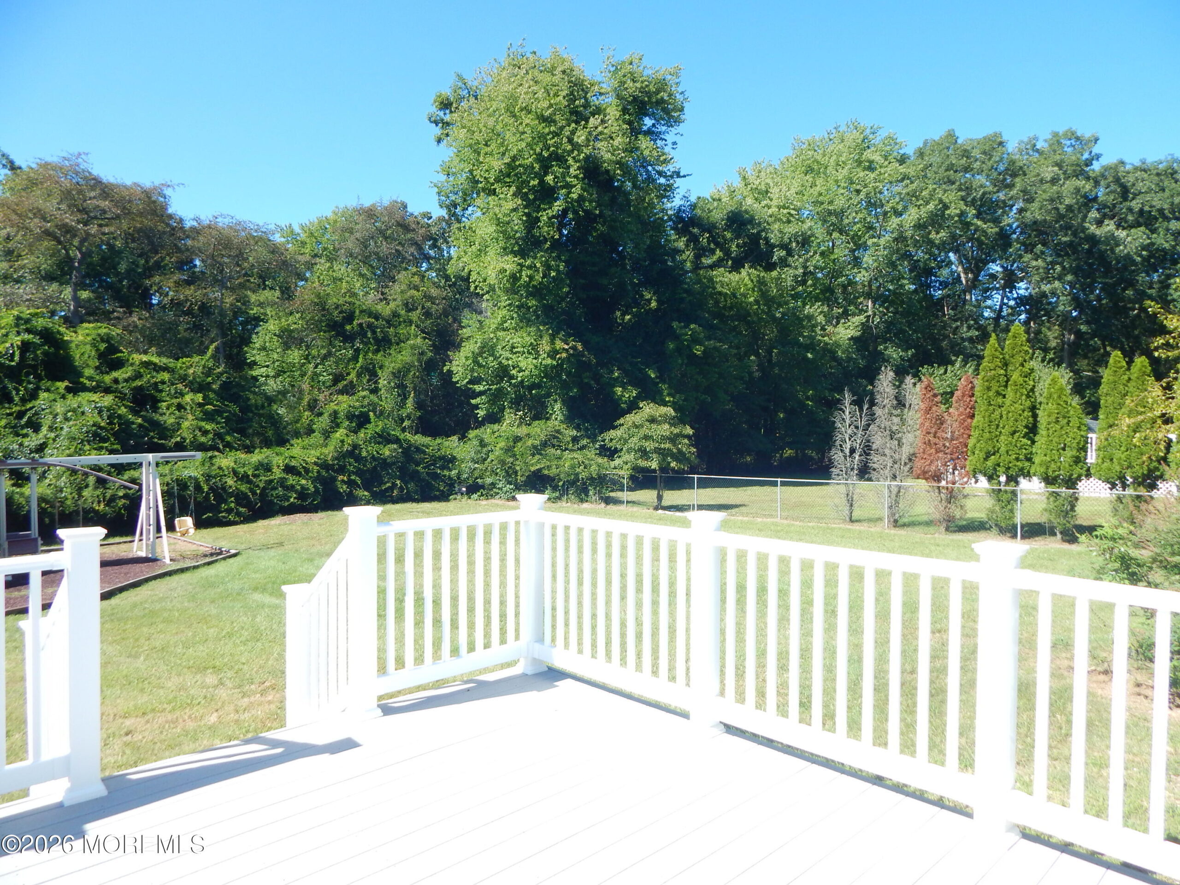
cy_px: 442
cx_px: 590
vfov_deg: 61.1
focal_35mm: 22
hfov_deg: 76.4
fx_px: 750
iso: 125
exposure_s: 1/800
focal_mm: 4
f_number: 3
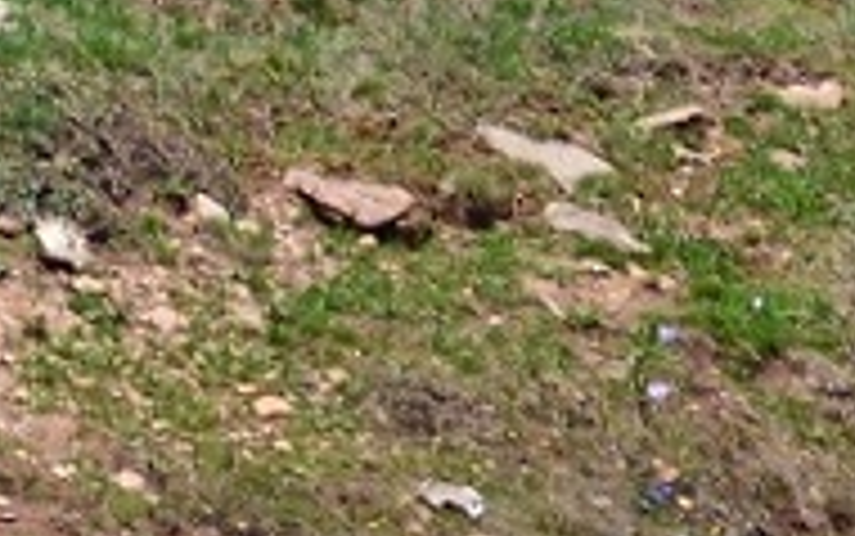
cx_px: -698
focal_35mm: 2172
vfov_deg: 0.6
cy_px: 16
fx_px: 50641
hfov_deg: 1.0
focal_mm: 300
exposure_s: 1/500
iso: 400
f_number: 11
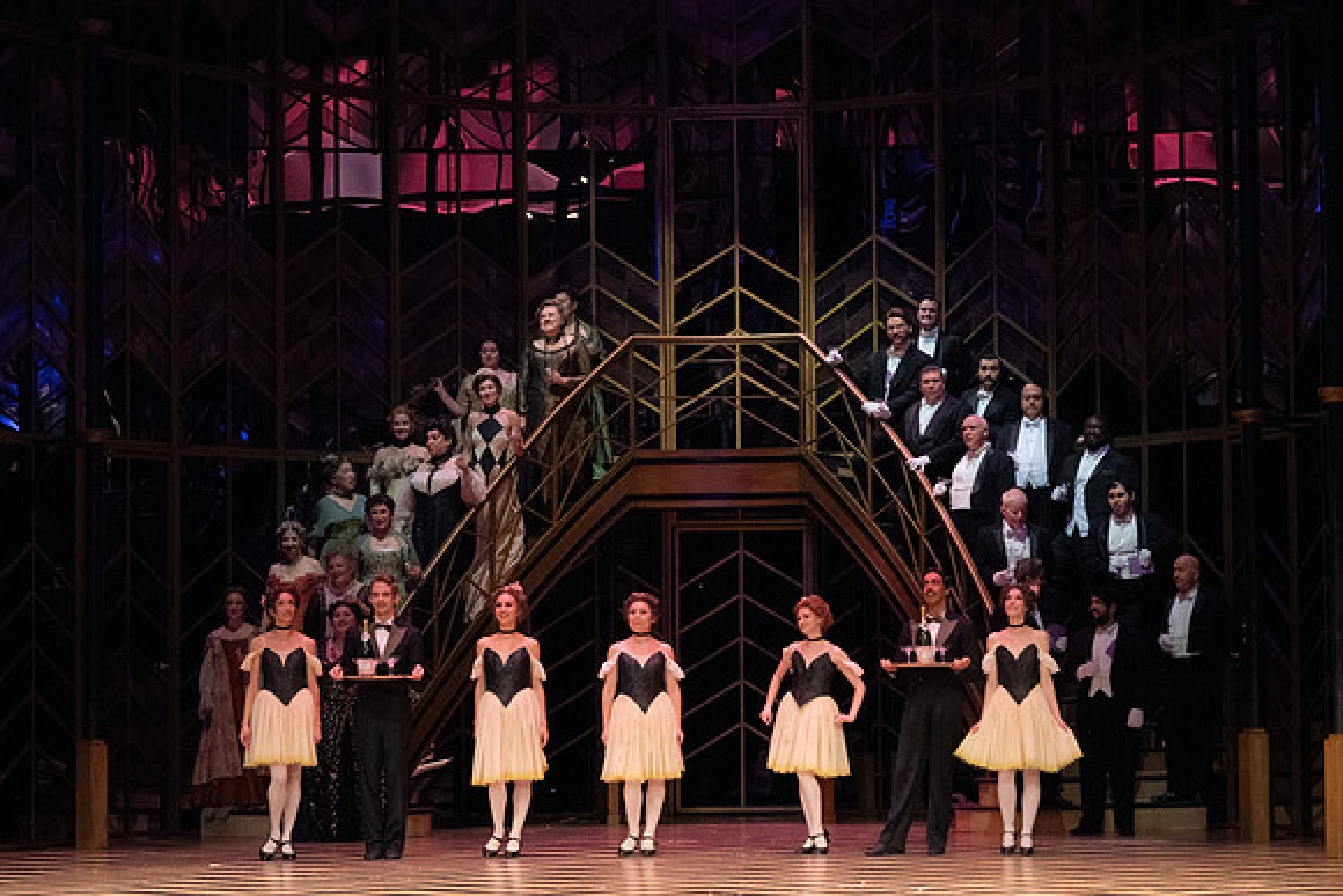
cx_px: 672
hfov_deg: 18.9
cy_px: 448
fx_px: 4030
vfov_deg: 12.7
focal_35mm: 108
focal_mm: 108
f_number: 14
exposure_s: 1/400
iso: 12800
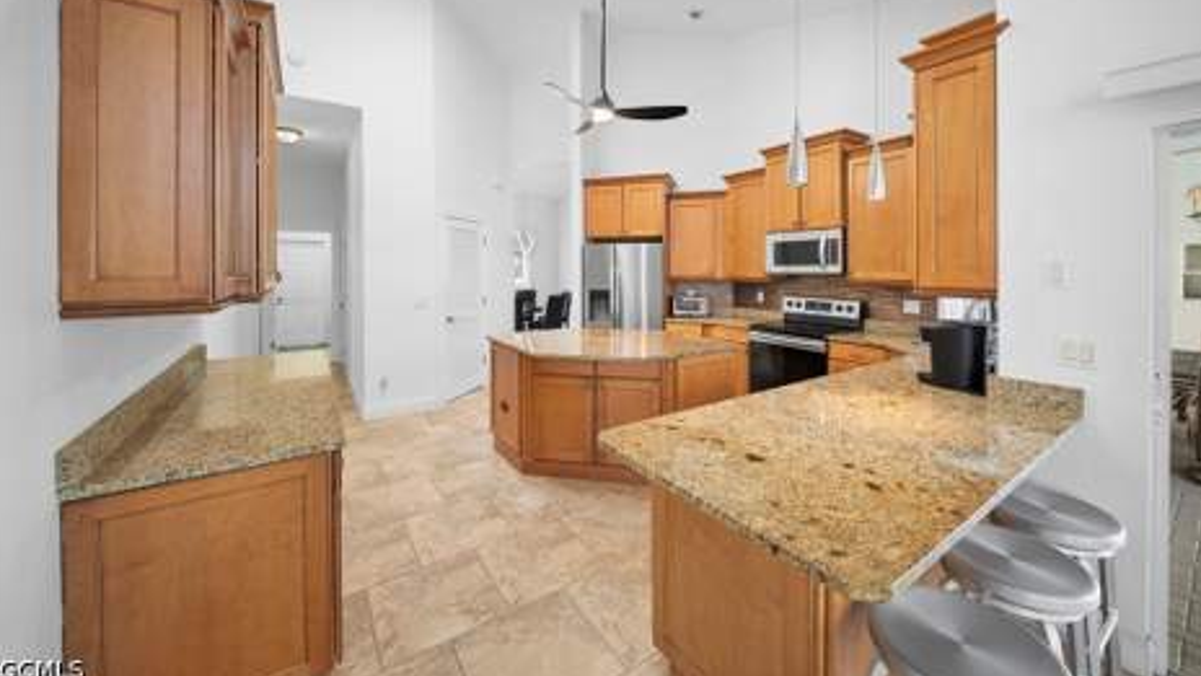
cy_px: 272
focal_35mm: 13
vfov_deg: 77.6
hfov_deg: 110.8
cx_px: 600
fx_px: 414
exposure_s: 1/6
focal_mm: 12
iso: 2000
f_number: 10
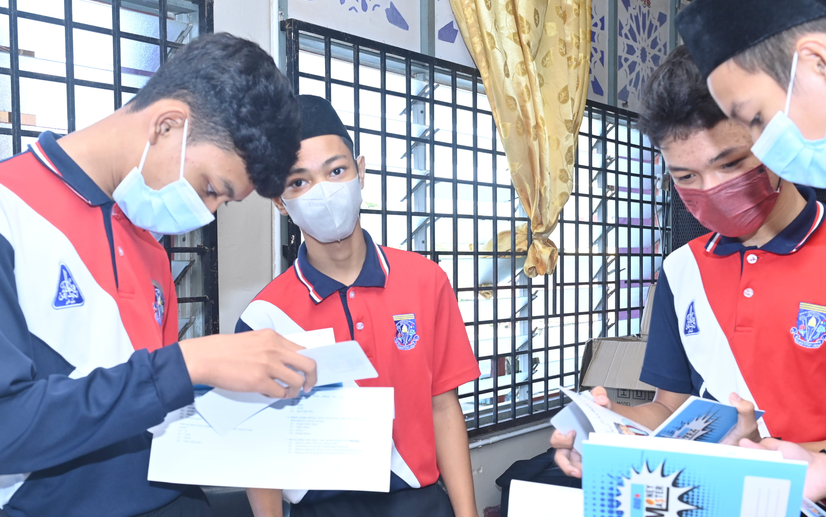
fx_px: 1036
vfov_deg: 28.0
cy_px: 301
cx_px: 444
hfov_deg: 43.5
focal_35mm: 46
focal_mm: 32
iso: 640
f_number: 4.5
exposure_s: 1/100
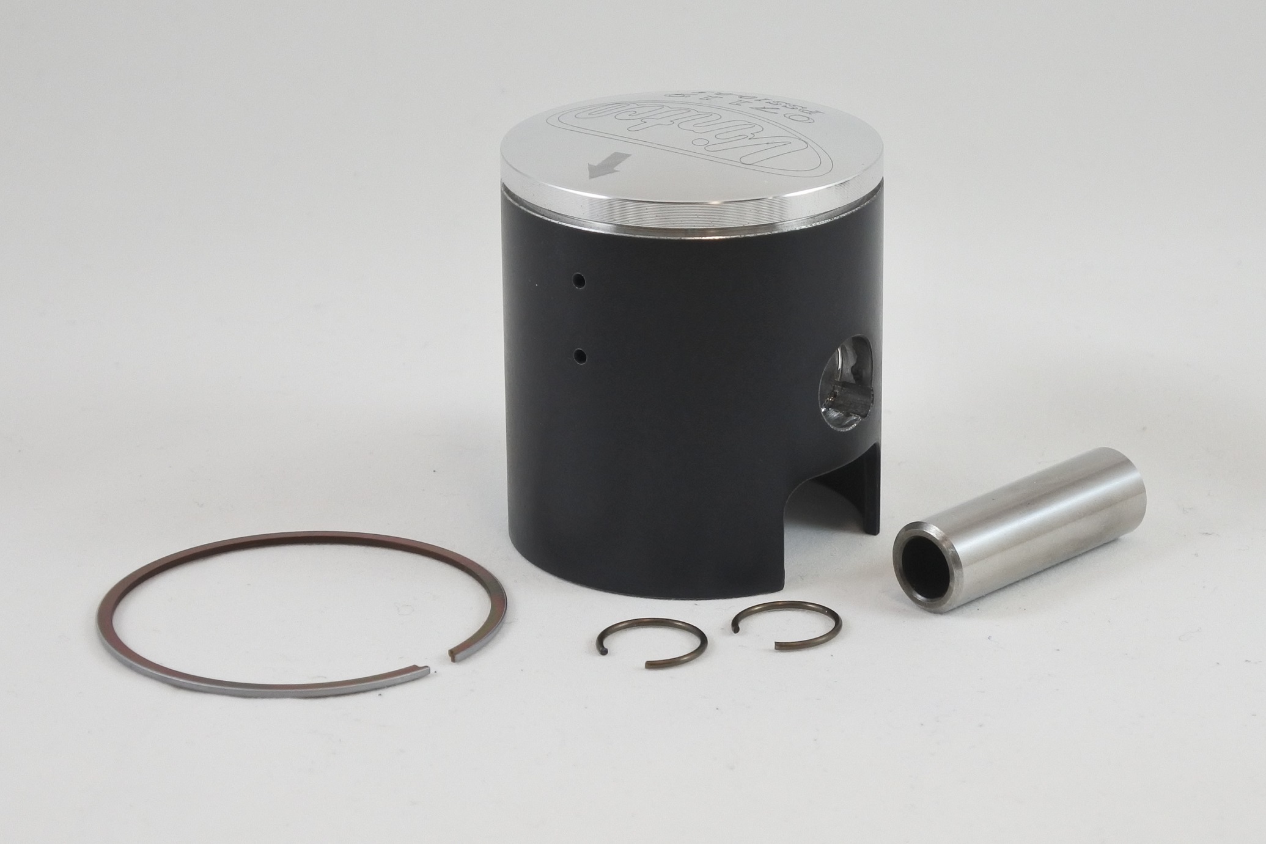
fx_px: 2110
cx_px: 633
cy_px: 422
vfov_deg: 22.6
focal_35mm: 60
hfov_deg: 33.4
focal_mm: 22.3
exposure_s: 1/125
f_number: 4.8
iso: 400
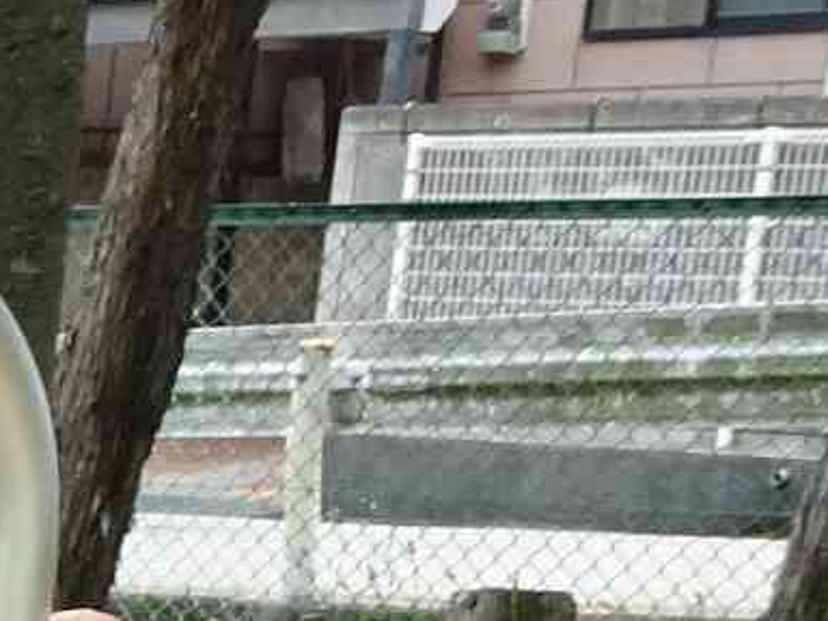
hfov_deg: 10.4
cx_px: -1404
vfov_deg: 9.2
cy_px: 1177
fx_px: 3660
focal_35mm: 153
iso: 100
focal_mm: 4.1
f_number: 3.5
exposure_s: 1/250
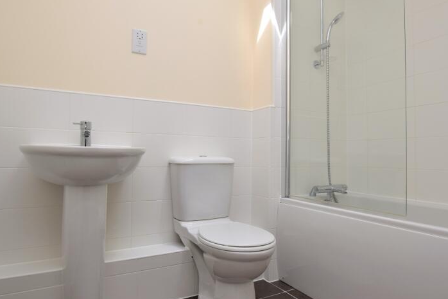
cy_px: 145
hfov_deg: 78.5
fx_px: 274
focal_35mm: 22
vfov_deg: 57.3
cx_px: 218
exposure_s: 1/125
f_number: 8
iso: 320
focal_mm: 10
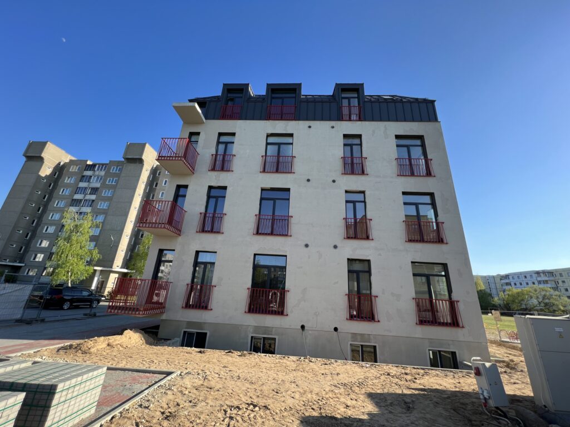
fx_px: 214
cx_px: 285
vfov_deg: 89.9
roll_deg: -3.7
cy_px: 214
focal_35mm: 13
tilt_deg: +21.1
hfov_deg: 106.2
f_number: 1.8
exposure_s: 1/384
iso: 32
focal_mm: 1.57
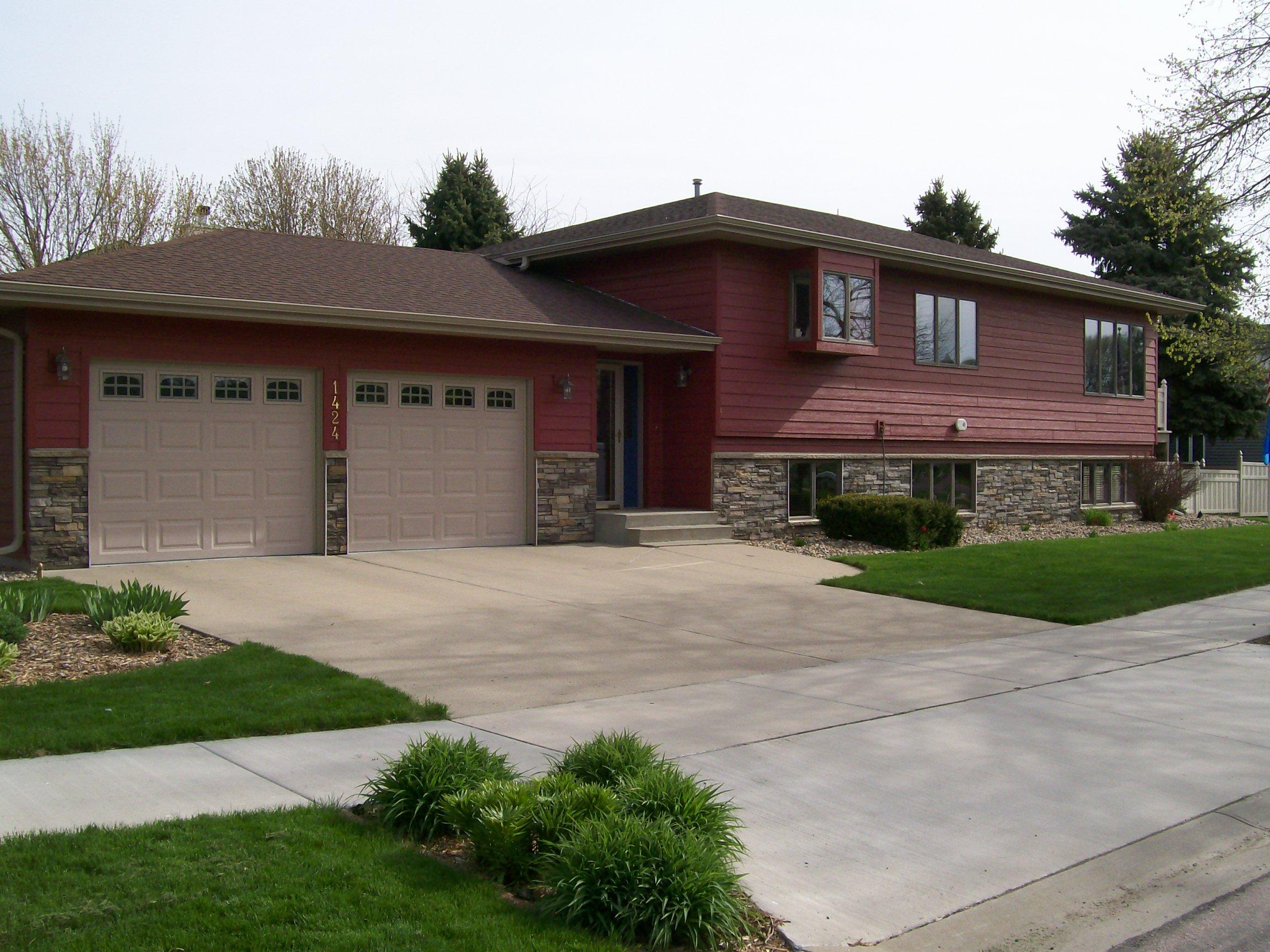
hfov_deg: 51.4
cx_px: 635
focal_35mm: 36
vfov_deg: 39.7
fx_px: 1321
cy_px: 476
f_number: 4.8
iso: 80
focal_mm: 6
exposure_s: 1/510
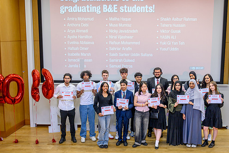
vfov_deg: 30.5
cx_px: 123
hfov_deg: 44.5
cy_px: 76
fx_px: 280
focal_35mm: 44
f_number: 2.8
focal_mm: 37
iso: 720
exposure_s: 1/200
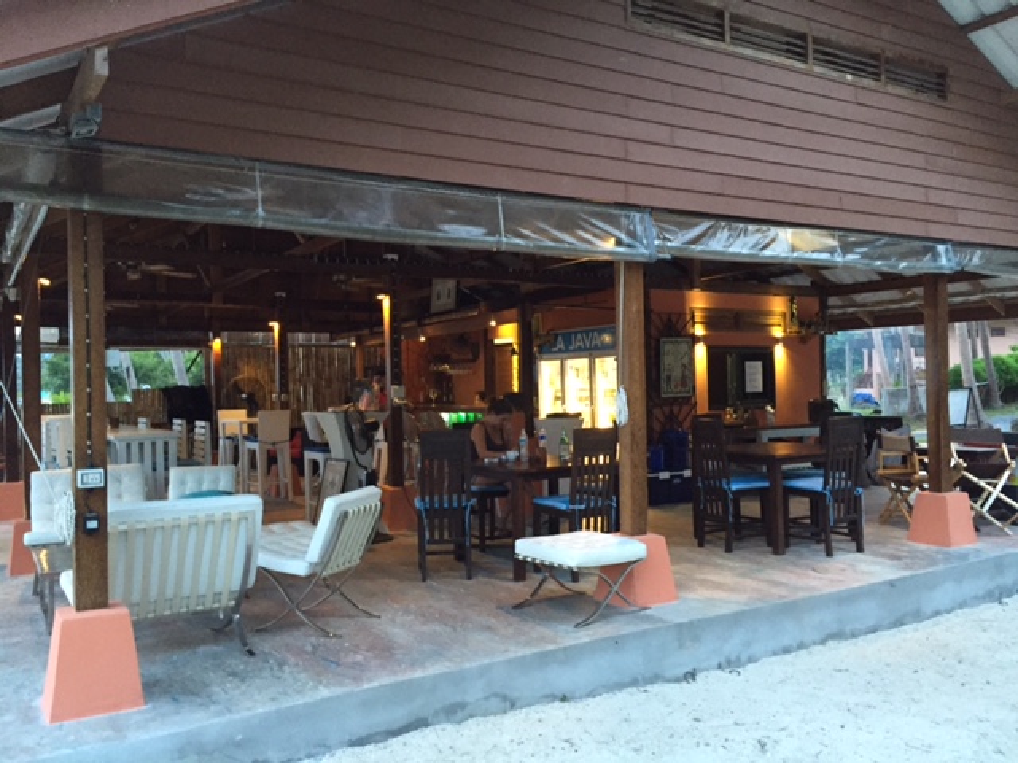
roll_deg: +0.3
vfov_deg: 48.2
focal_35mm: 29
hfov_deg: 61.7
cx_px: 509
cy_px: 382
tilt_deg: +1.5
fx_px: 853
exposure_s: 1/24
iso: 250
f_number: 2.2
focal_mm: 4.15
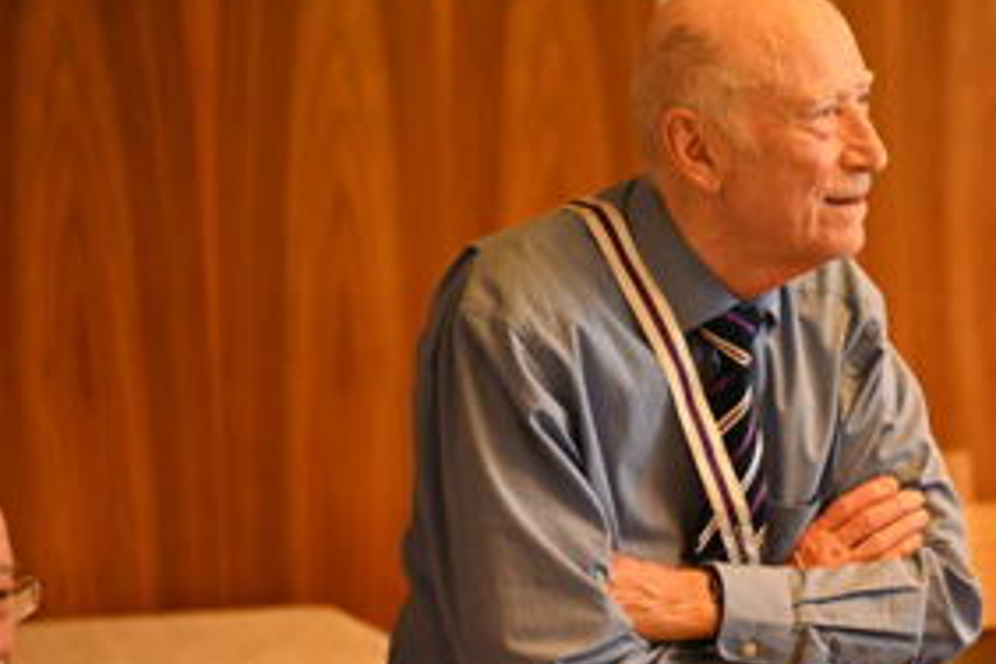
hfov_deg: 11.4
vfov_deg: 7.7
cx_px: 784
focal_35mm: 179
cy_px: 180
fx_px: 4952
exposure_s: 1/640
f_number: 2.8
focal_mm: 105
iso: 5000
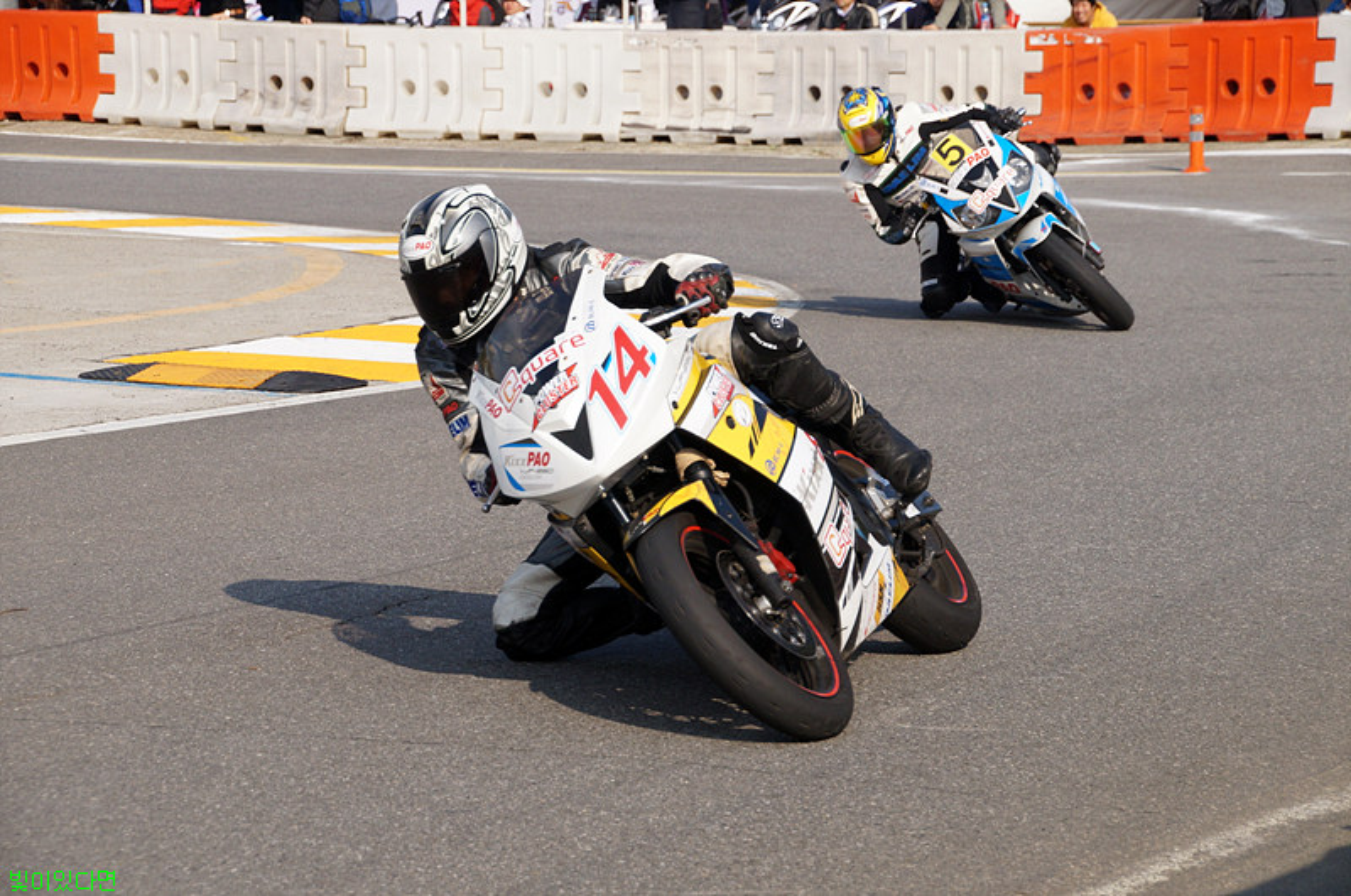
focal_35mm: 135
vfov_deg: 10.1
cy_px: 448
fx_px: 5059
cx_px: 676
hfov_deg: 15.2
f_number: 7.1
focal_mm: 90
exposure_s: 1/1250
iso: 400
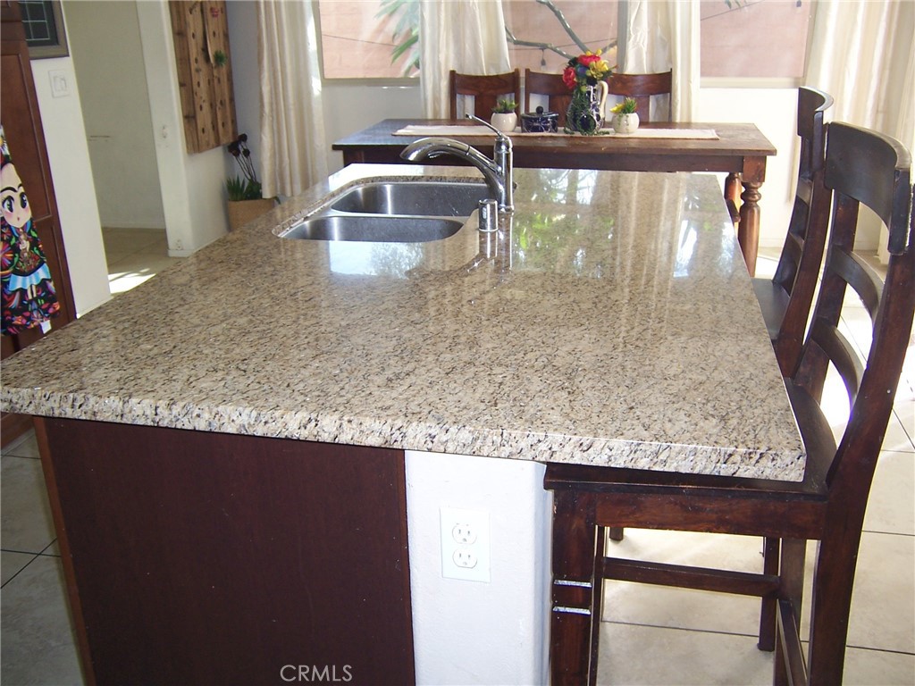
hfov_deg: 55.4
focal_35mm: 33
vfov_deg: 42.9
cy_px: 343
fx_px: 872
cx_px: 458
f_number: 2.8
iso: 80
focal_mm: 5.5
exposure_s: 1/60
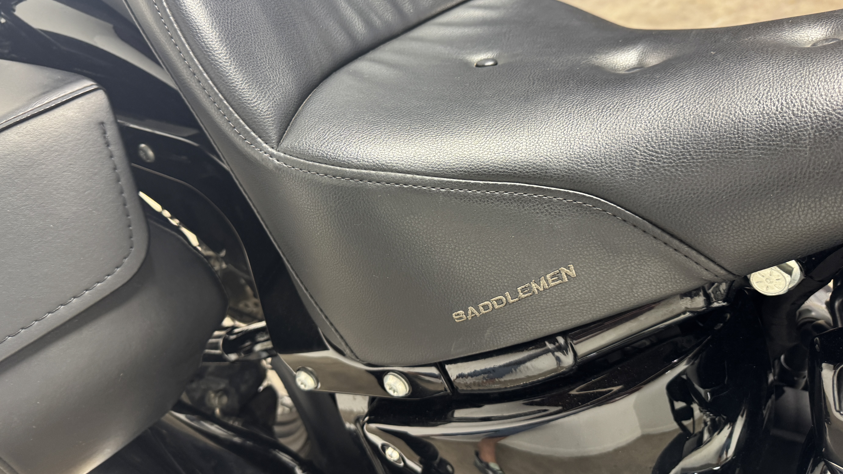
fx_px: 604
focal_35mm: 27
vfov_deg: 42.7
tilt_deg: -40.2
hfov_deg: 69.9
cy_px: 187
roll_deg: +15.9
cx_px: 423
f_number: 1.78
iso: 160
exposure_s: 1/60
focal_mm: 6.76
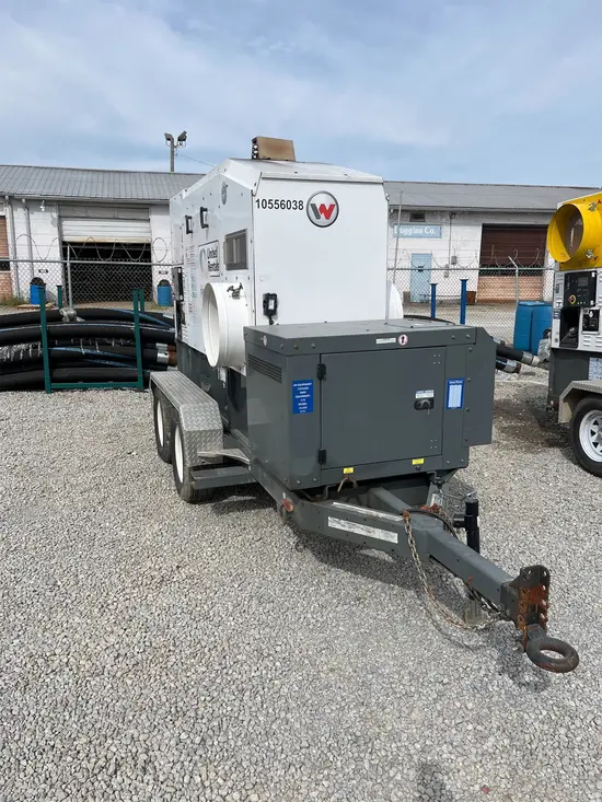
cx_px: 301
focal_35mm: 26
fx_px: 603
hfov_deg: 53.1
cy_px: 401
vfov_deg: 67.3
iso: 50
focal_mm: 5.1
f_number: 1.6
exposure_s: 1/5076
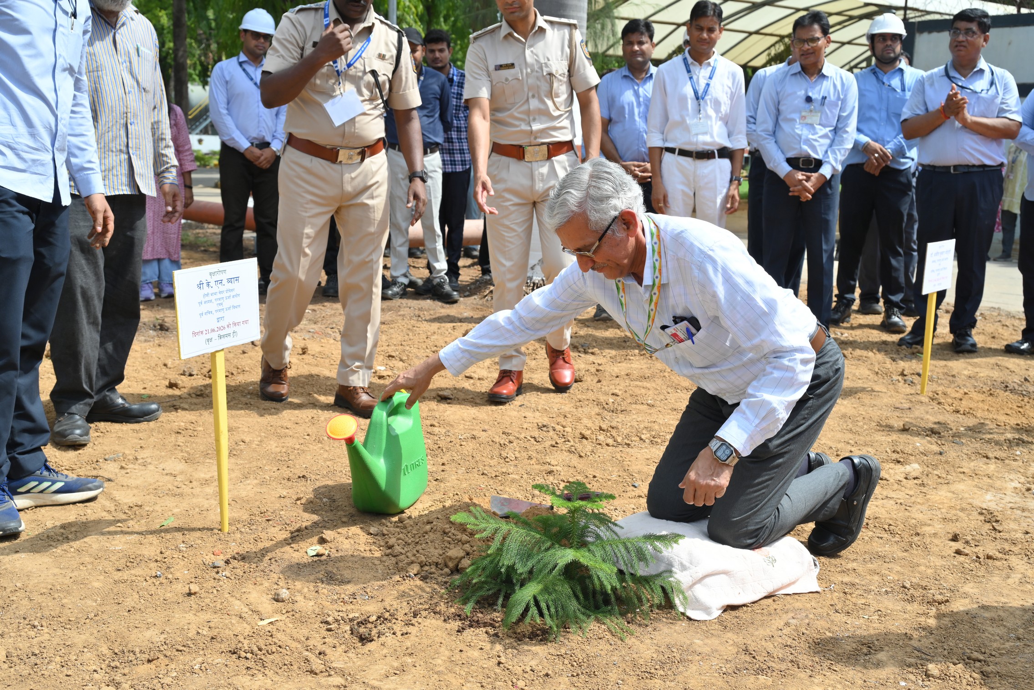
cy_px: 345
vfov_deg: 35.1
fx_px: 1091
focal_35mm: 38
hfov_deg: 50.7
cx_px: 517
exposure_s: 1/400
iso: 200
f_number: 7.1
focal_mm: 38
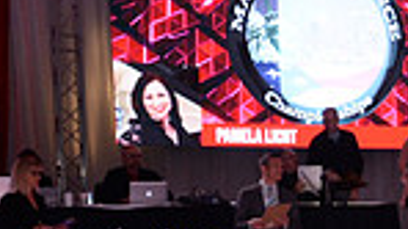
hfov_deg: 12.7
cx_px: 706
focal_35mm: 156
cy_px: 355
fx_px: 1686
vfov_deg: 7.6
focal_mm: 38
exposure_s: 1/250
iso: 2000
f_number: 6.3
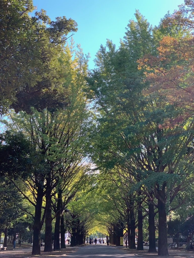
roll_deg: -0.3
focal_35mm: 52
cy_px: 129
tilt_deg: +16.2
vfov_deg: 36.8
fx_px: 389
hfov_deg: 28.0
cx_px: 97
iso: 20
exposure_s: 1/122
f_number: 2.4
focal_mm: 6
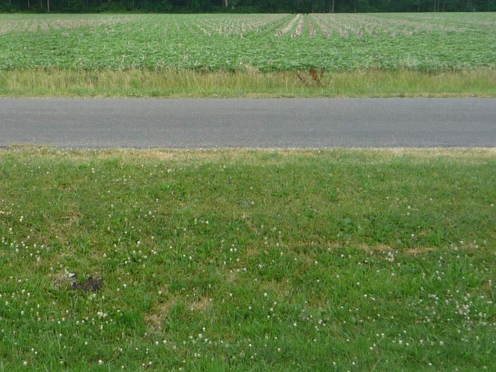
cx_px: 157
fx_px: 1103
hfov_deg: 25.2
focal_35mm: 77
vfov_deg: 18.9
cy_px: 52
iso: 100
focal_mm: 5.2
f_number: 4
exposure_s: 1/125
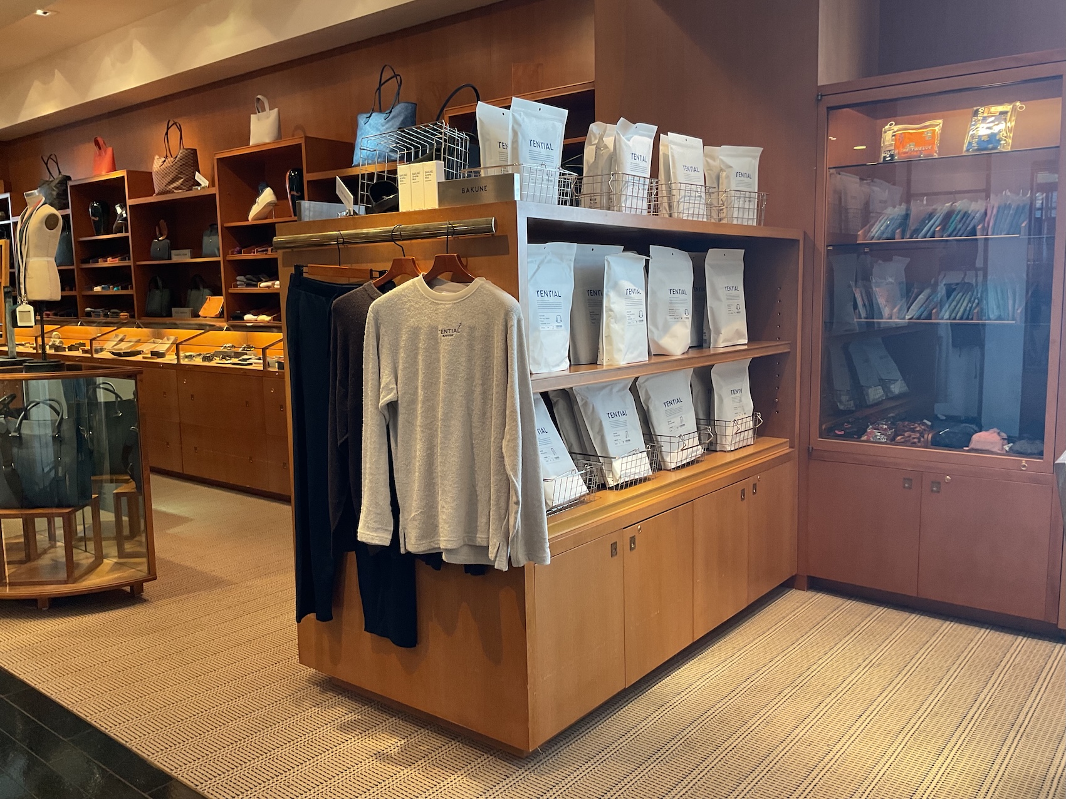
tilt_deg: -7.9
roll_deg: +1.1
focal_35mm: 29
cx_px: 533
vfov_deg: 48.2
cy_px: 400
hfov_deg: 61.7
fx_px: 893
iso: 100
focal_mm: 3
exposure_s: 1/50
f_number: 1.8
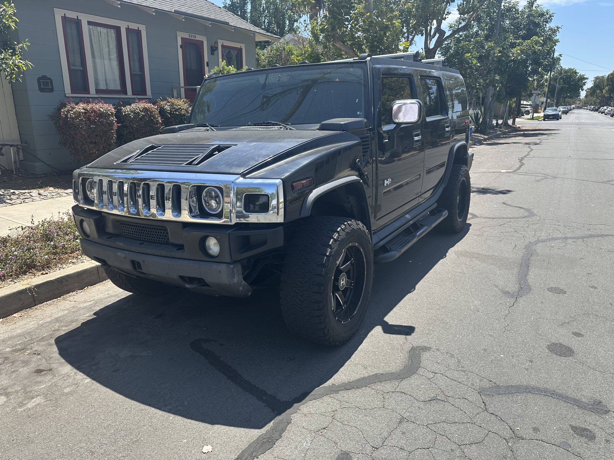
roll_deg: -1.3
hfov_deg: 71.6
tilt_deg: -14.1
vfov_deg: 56.8
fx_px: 426
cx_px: 307
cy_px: 230
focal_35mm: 24
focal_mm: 6.86
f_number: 1.78
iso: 80
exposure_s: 1/1812
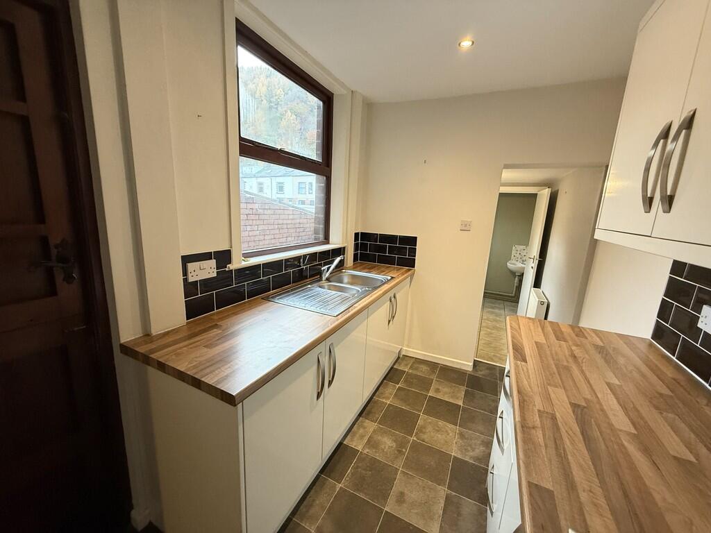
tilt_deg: -11.8
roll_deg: -2.3
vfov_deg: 85.7
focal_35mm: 14
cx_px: 356
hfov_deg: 102.1
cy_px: 266
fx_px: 288
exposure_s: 1/50
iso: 160
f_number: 2.2
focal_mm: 2.22
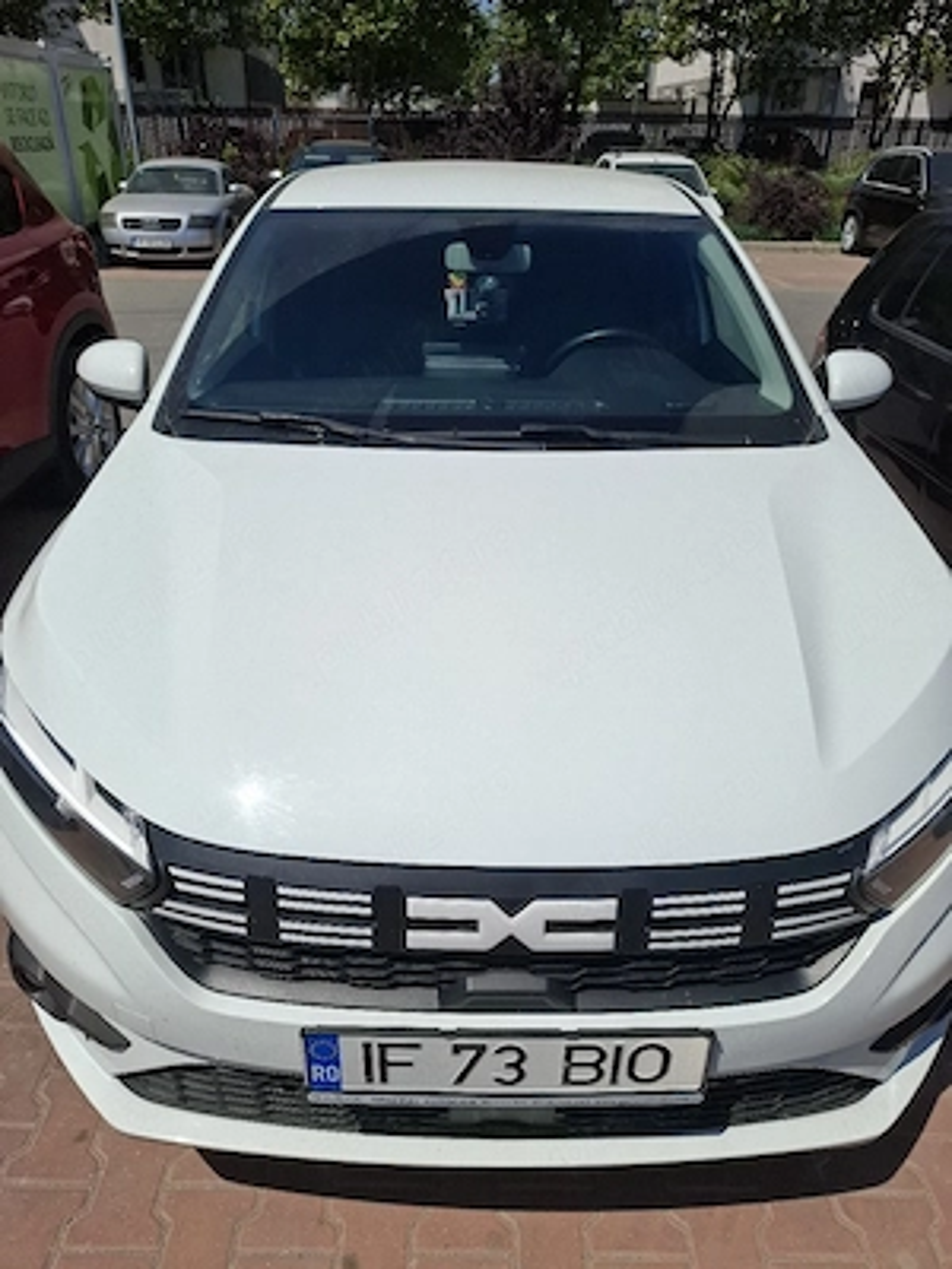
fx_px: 843
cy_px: 634
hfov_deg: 58.9
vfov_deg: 73.9
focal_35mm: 23
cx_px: 476
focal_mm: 5.54
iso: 50
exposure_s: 1/5000
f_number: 1.8
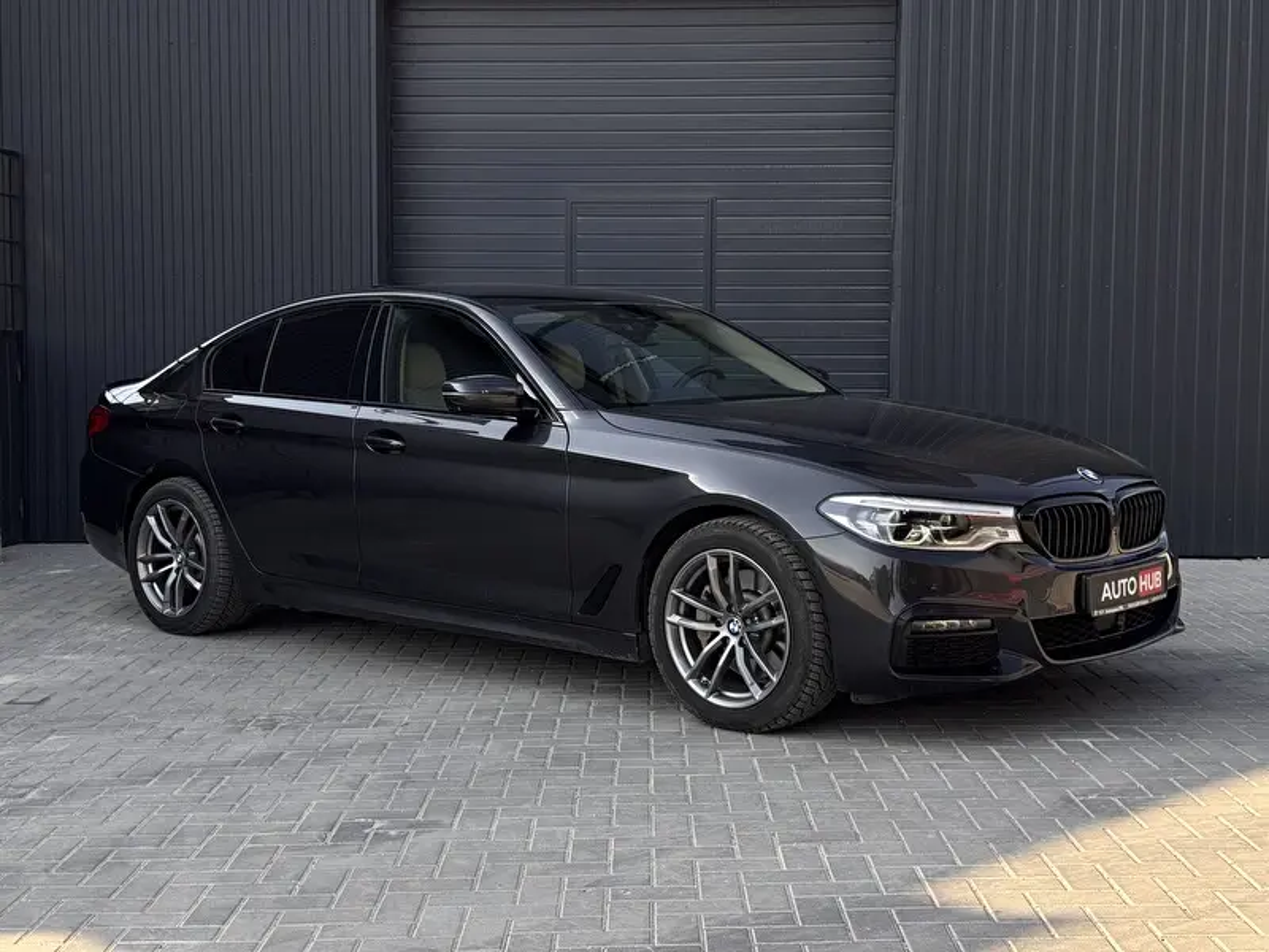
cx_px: 634
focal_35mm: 48
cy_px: 476
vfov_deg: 30.3
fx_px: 1760
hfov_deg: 39.7
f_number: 1.78
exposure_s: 1/1263
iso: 64
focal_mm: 6.76
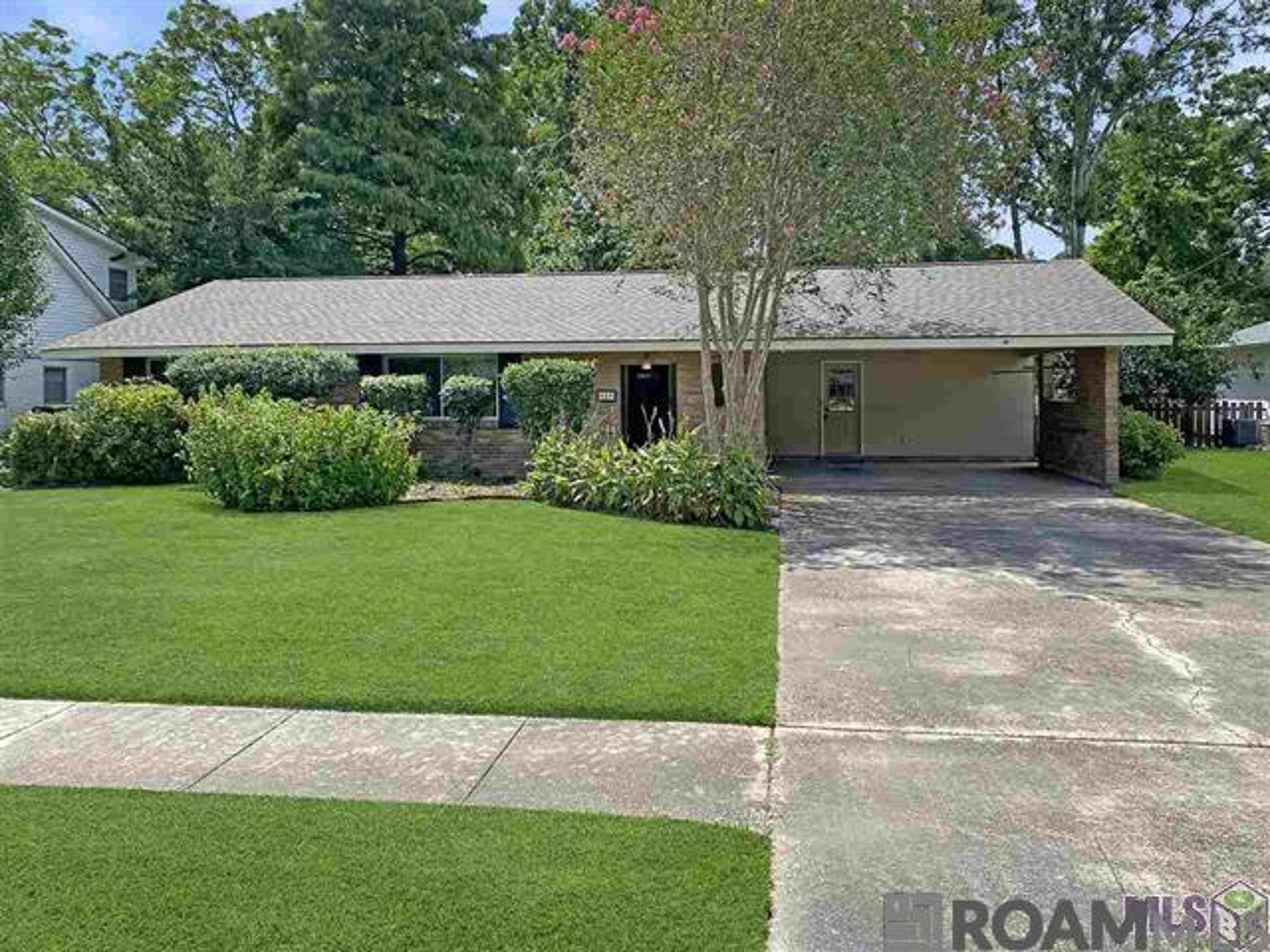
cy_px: 476
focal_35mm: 26
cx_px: 635
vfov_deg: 53.1
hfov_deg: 67.3
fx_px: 954
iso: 32
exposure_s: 1/1701
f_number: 1.8
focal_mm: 4.25
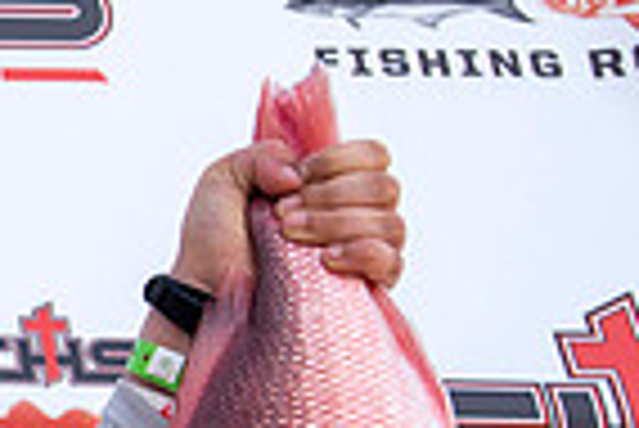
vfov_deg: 12.0
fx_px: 2026
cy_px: 358
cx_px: -608
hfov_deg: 14.9
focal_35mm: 114
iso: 250
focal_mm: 28
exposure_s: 1/1000
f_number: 5
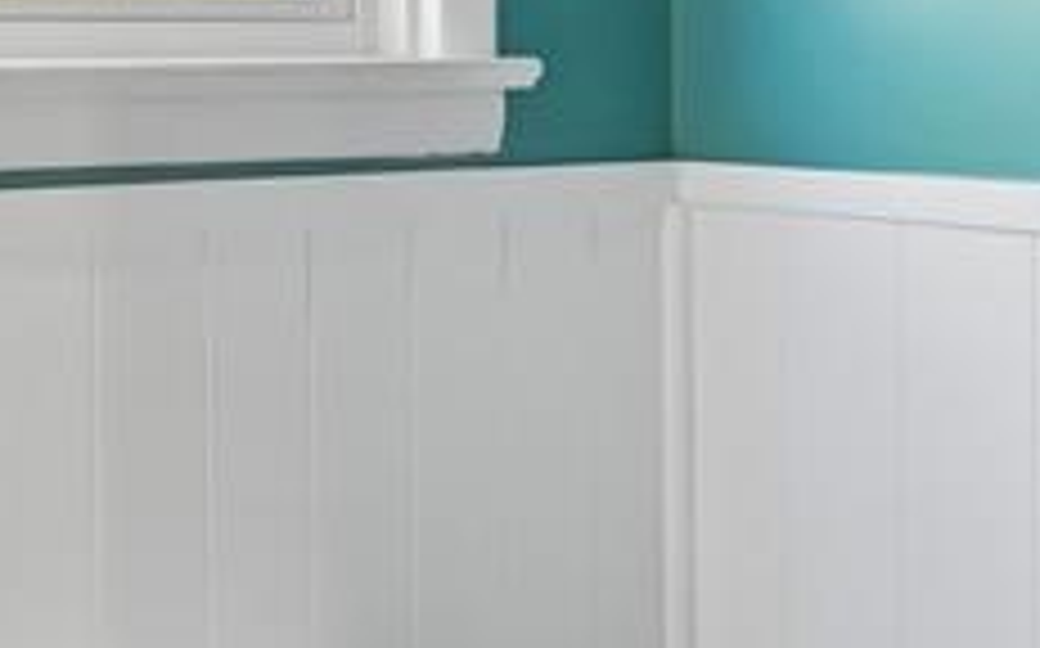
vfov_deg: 19.0
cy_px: 56
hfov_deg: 26.8
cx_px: -234
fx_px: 1898
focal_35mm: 67
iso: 220
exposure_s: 1/15
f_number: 8
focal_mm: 14
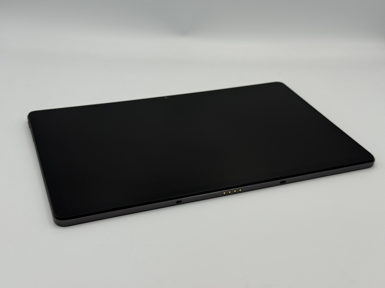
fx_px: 534
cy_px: 144
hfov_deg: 39.7
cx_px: 192
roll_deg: -1.3
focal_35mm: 48
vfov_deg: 30.3
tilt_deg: -29.8
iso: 64
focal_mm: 6.76
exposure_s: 1/928
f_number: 1.78
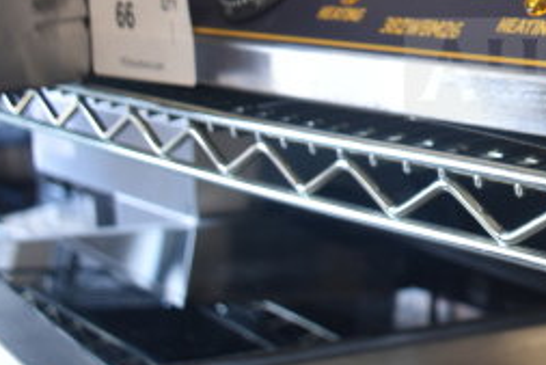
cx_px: 645
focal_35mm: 83
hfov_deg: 22.6
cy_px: -51
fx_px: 1263
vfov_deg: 15.9
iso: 320
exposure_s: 1/40
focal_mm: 23
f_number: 3.8
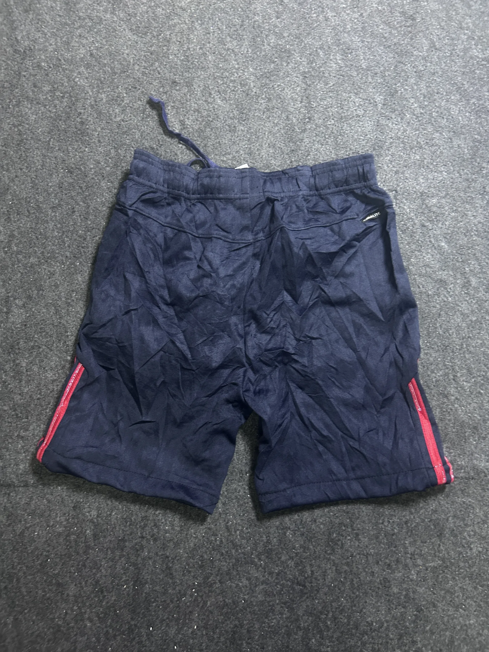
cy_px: 326
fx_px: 490
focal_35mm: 26
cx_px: 244
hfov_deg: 53.1
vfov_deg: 67.3
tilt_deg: -58.8
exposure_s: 1/33
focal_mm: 5.7
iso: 400
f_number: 1.5
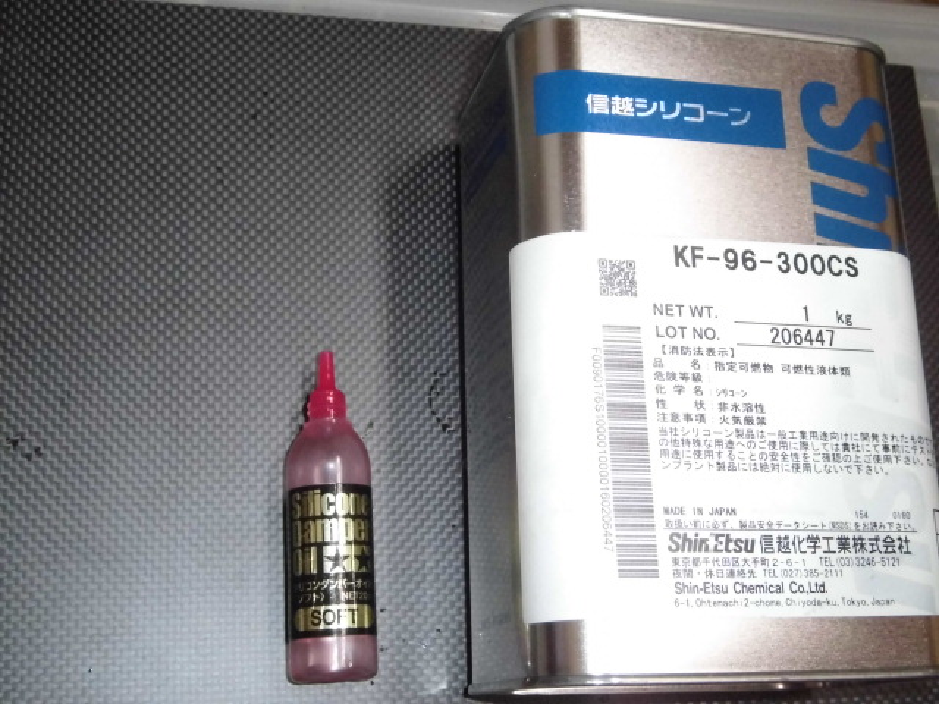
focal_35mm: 47
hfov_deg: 40.4
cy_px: 352
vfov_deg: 30.9
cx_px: 470
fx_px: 1275
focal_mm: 8.3
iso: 400
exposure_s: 1/60
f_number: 3.4
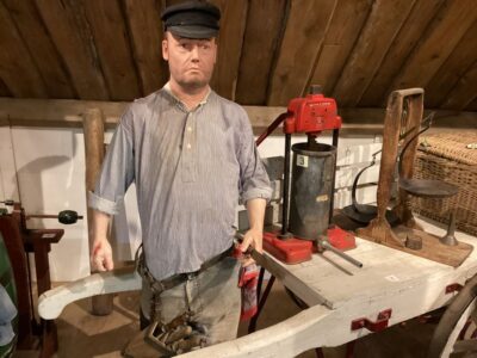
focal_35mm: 31
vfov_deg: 45.4
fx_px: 427
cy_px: 179
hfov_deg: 58.4
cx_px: 238
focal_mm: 3.3
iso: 400
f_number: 2.4
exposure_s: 1/33
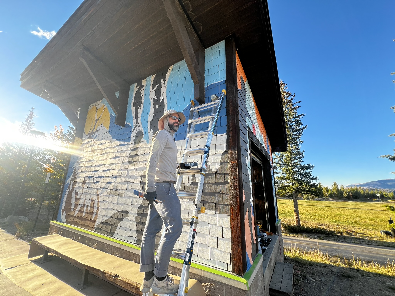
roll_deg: -0.7
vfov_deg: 89.9
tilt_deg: +15.2
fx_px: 148
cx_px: 198
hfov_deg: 106.2
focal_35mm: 13
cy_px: 148
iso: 32
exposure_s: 1/291
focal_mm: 1.57
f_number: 1.8
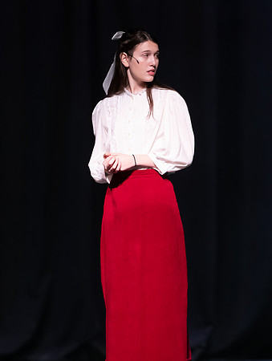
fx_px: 5094
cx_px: 188
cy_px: 169
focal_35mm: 488
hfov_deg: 3.1
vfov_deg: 4.1
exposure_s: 1/250
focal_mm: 300
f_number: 2.8
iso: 4500
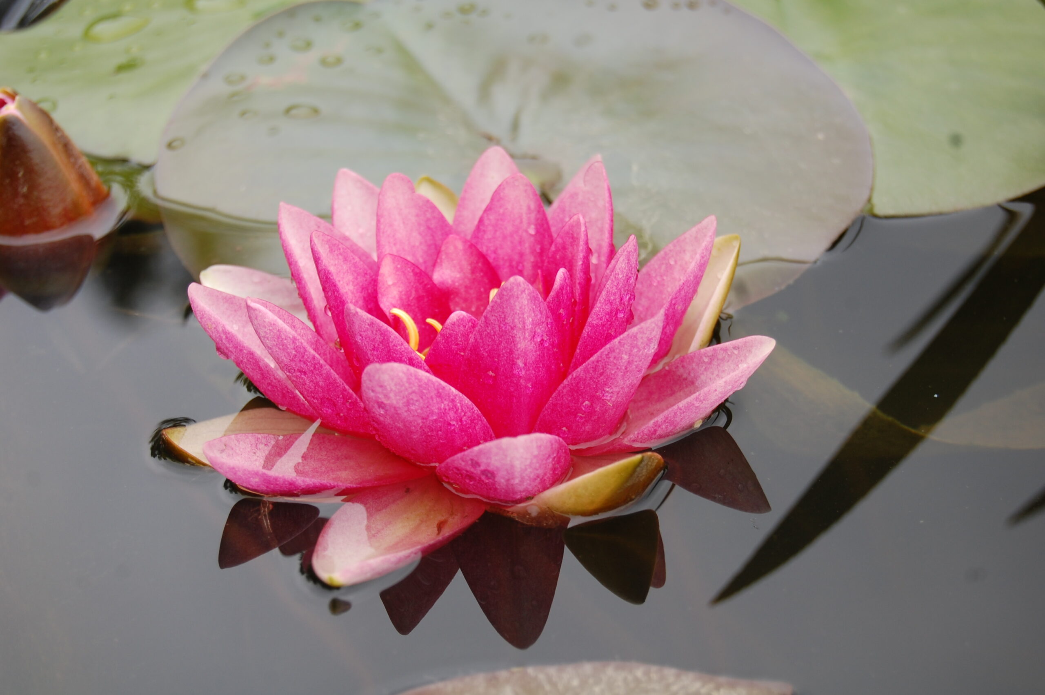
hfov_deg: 24.6
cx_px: 522
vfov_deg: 16.5
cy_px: 348
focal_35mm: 82
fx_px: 2393
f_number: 5.6
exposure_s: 1/125
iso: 200
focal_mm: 55
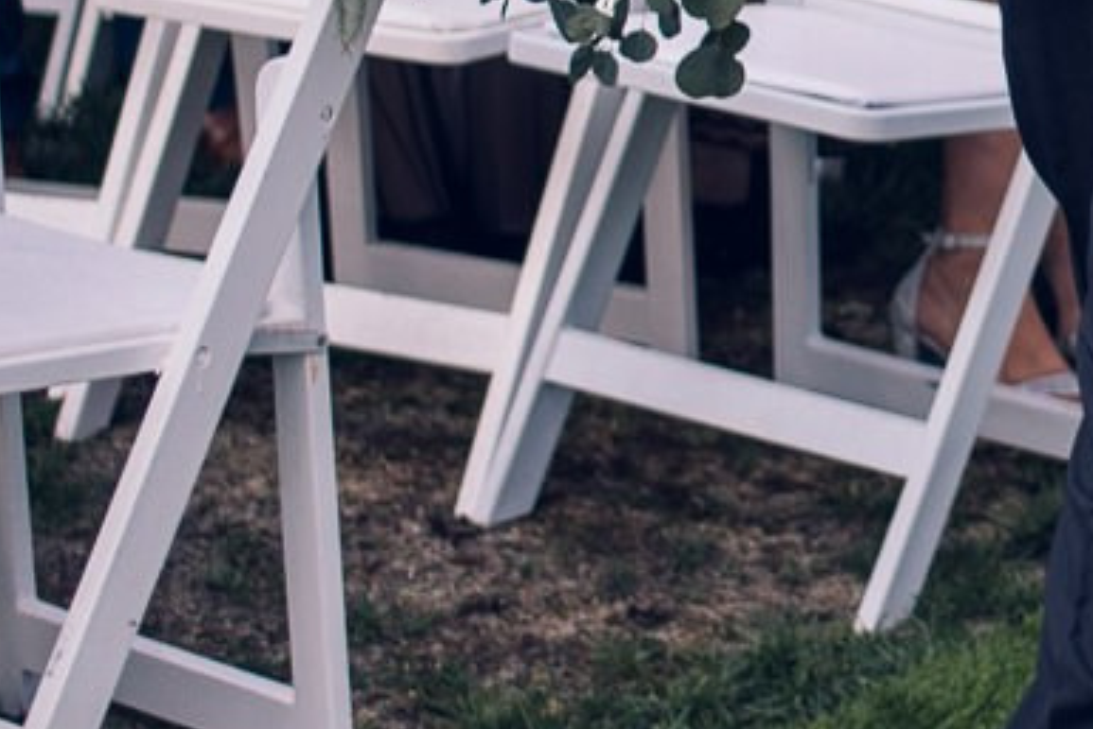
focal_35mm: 186
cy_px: -302
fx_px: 5649
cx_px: 1658
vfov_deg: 7.3
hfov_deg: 10.6
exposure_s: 1/4000
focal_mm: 35
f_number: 1.8
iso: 200
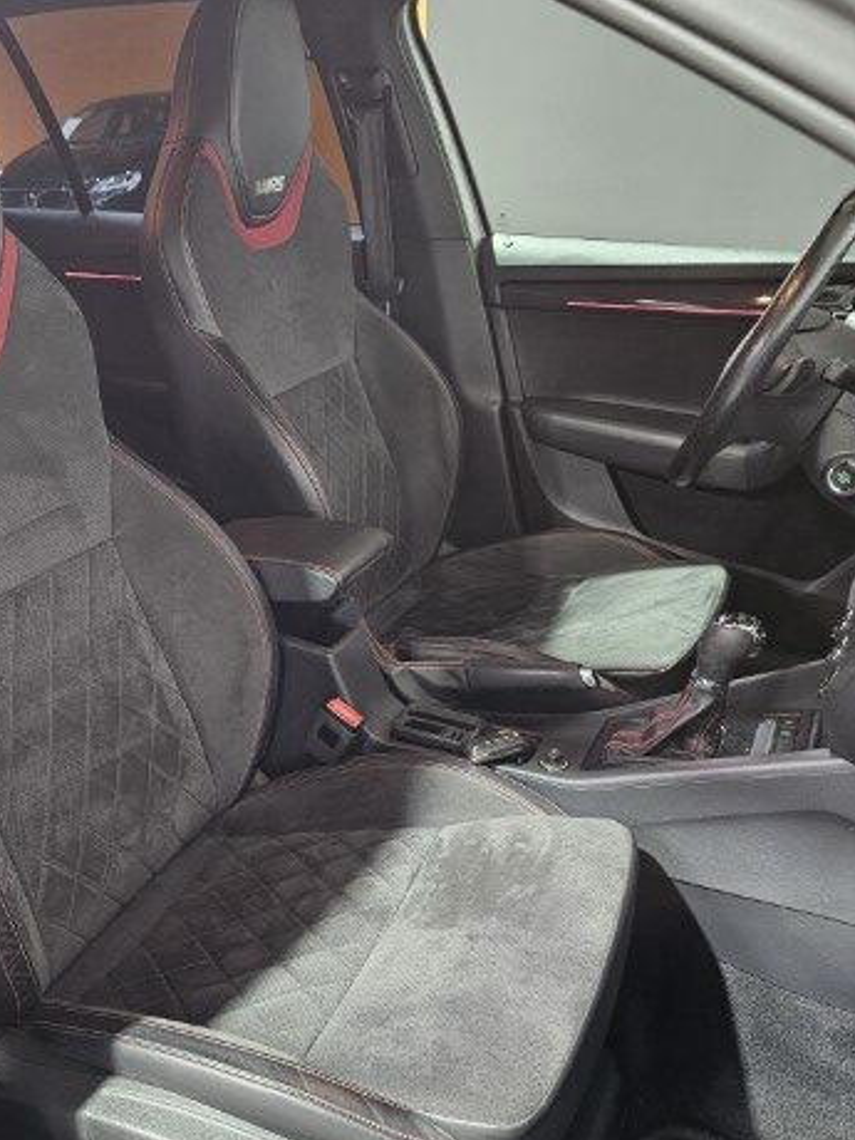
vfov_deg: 56.5
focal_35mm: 32
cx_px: 263
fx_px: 1054
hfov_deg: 43.3
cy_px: 672
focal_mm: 6.3
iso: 640
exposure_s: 1/33
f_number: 1.7
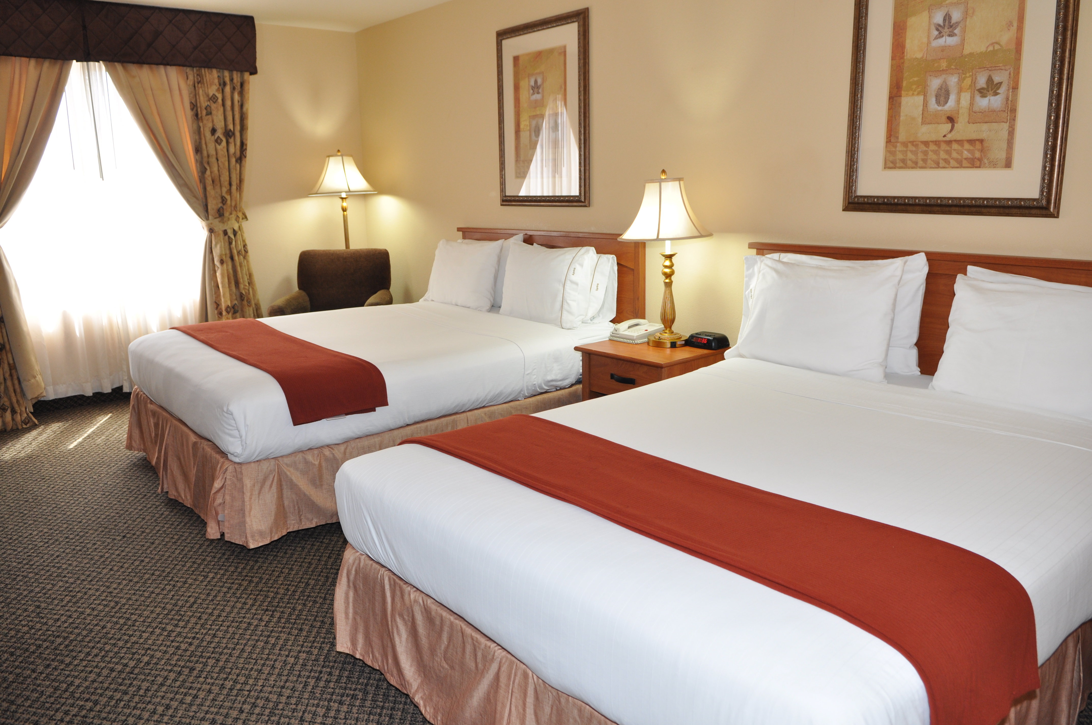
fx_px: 773
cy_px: 362
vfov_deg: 50.3
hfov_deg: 70.5
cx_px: 546
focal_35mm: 26
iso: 400
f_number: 4.5
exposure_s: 1/80
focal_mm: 17
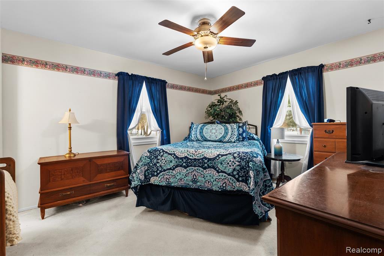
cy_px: 128
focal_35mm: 16
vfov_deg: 72.1
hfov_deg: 95.0
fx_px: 176
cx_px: 192
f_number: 8
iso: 250
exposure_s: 2.5
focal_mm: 16.5
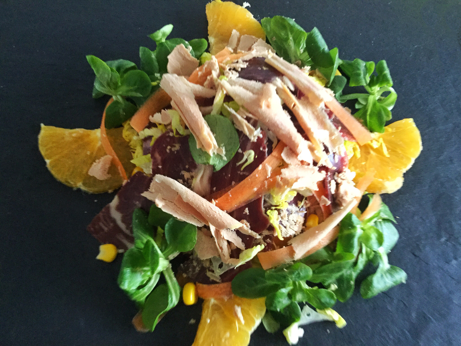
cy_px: 173
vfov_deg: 45.4
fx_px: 413
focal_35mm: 31
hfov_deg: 58.4
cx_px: 230
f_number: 2.4
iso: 160
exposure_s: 1/33
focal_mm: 3.3
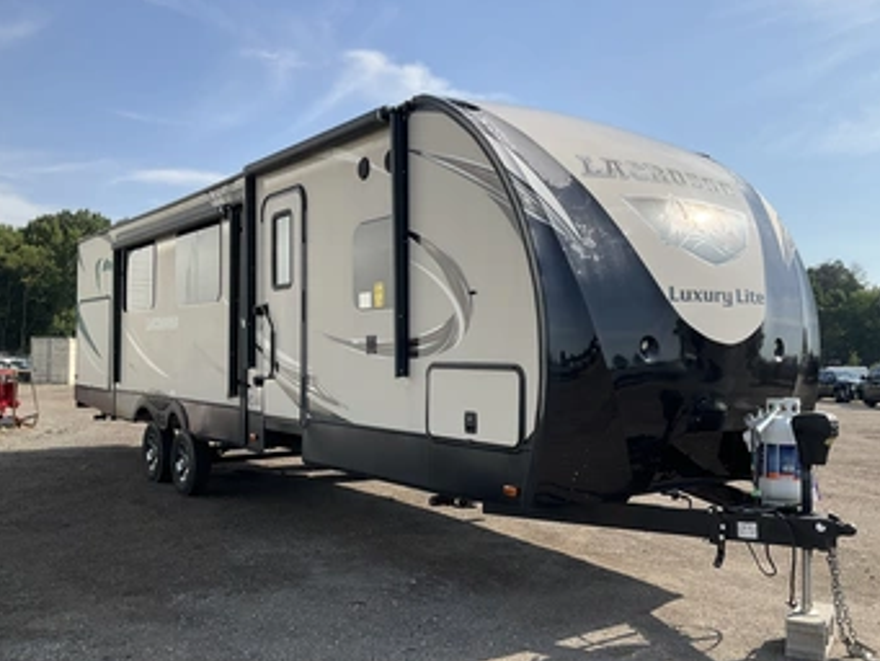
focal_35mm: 34
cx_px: 488
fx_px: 865
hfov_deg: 53.8
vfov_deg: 41.8
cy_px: 364
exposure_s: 1/1848
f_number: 1.8
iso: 25
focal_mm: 3
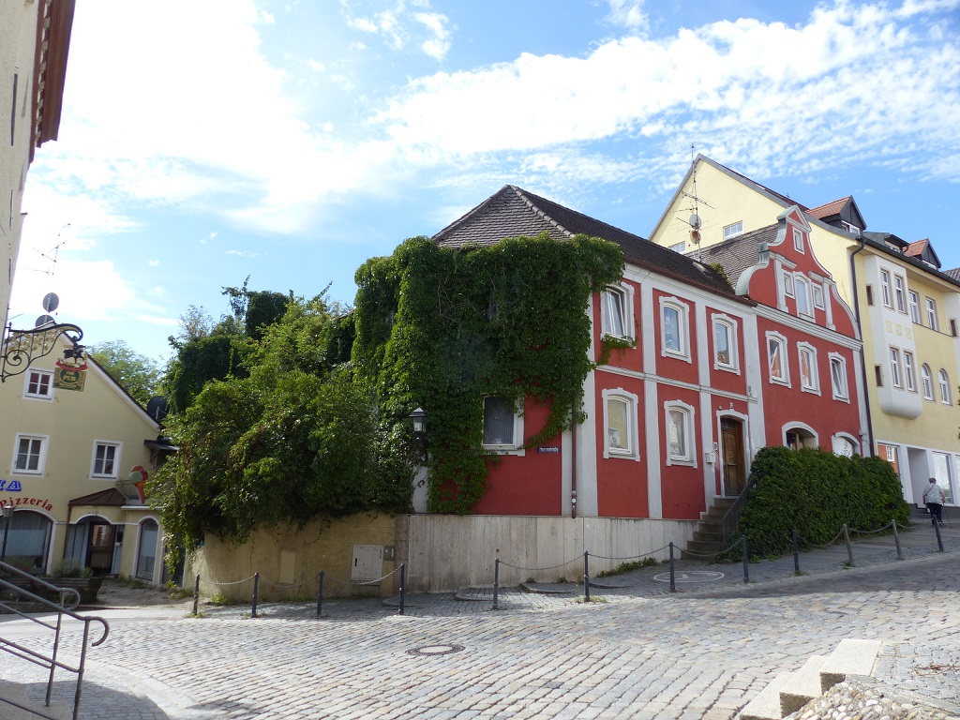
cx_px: 480
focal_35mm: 25
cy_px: 360
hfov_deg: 69.4
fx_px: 693
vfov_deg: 54.9
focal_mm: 4.5
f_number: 4
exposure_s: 1/400
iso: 100
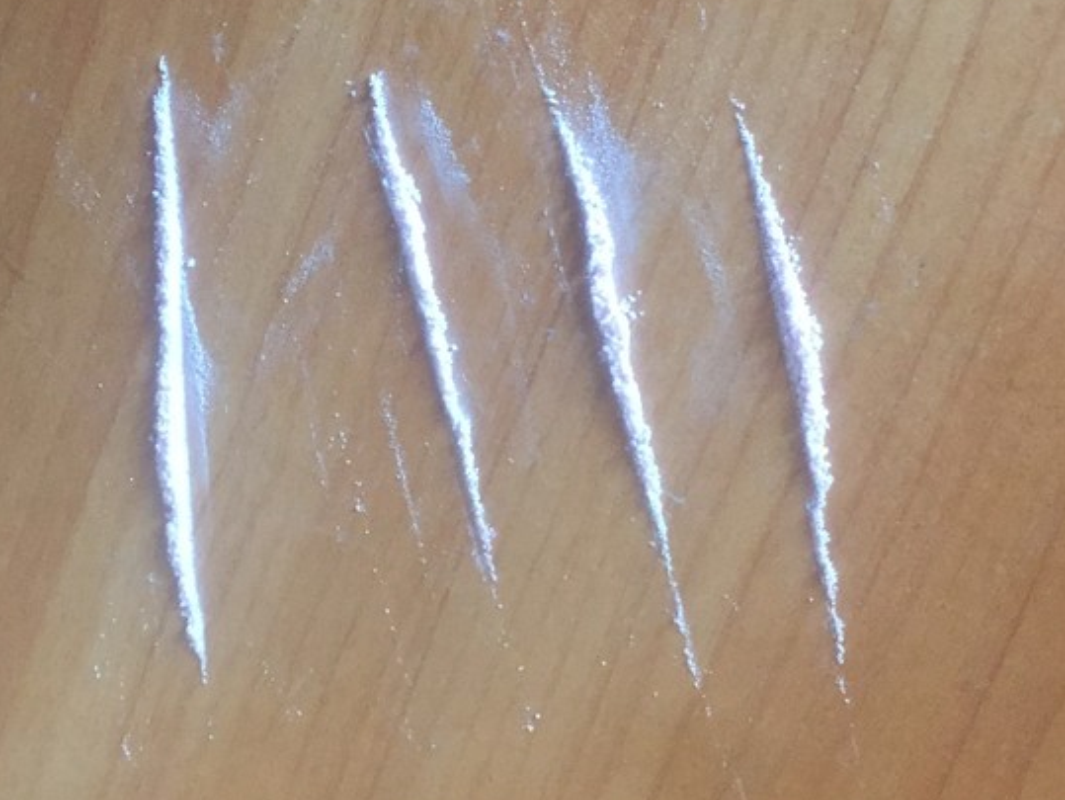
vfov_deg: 29.1
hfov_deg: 38.2
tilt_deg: -77.9
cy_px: 312
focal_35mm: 50
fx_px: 1539
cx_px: 549
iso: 250
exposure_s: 1/33
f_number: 2.2
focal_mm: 4.15
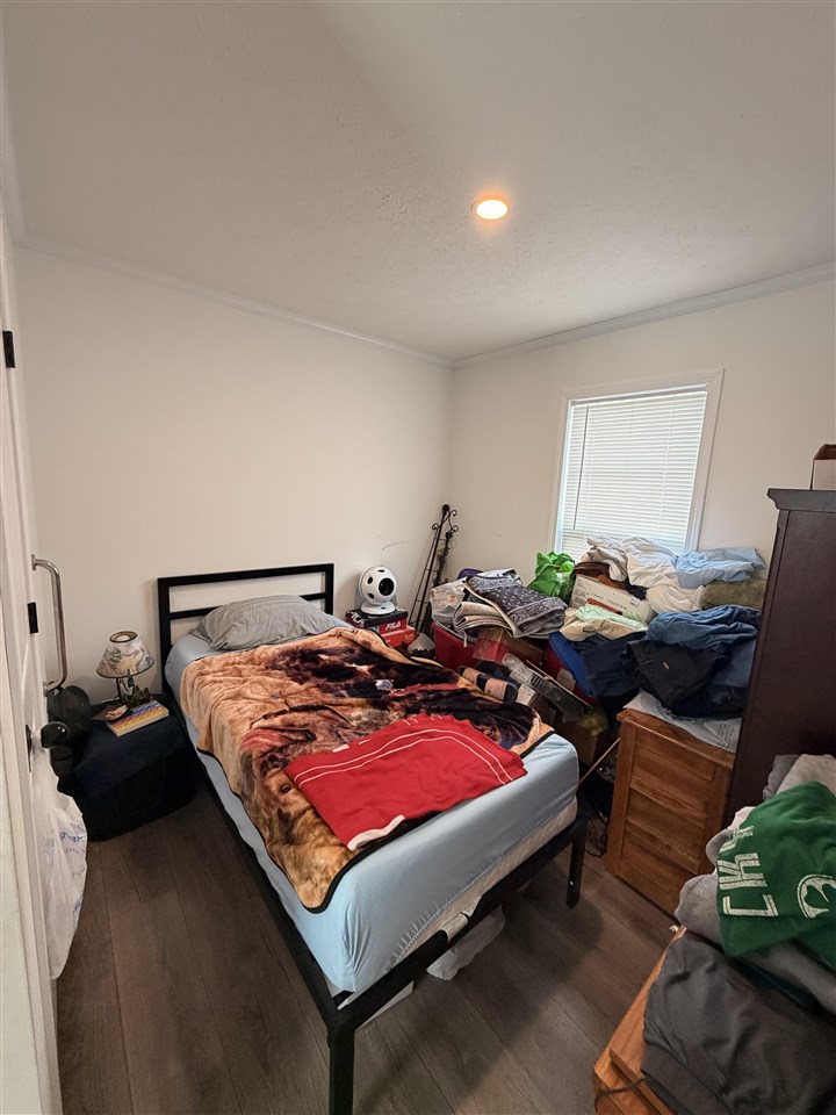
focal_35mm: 14
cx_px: 418
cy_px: 558
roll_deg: -3.2
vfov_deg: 102.1
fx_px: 451
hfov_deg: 85.7
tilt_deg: -8.1
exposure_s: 1/60
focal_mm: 2.22
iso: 250
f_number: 2.2
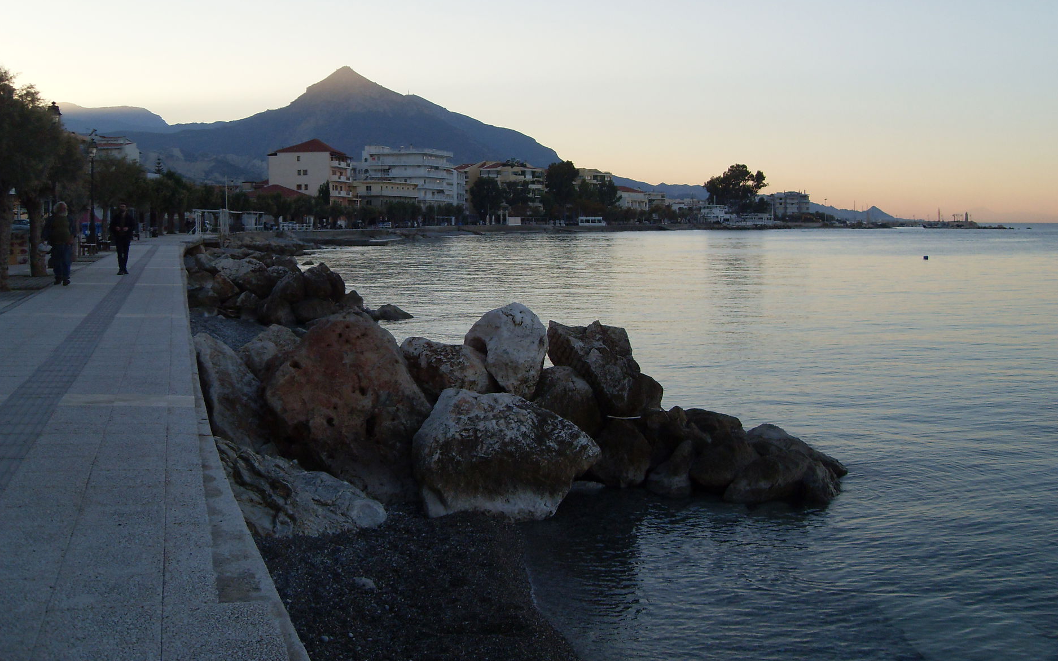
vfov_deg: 33.5
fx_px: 1096
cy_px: 268
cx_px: 533
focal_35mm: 38
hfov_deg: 51.5
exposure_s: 1/125
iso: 80
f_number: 7
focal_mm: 6.3
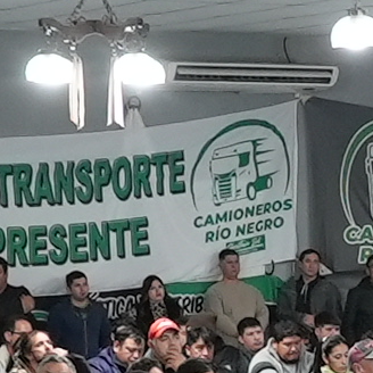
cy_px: 401
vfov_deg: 7.3
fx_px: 2889
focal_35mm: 237
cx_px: 569
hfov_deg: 7.3
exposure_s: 1/160
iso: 2000
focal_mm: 22
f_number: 4
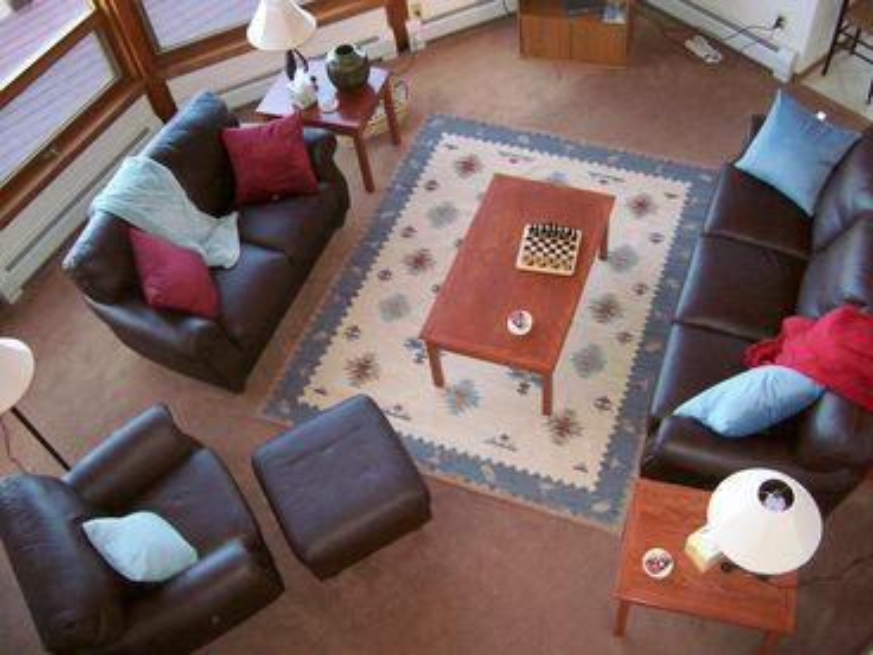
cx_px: 436
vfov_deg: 40.7
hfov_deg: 52.6
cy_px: 328
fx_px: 883
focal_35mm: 35
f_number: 2.8
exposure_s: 1/125
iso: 400
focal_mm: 5.8
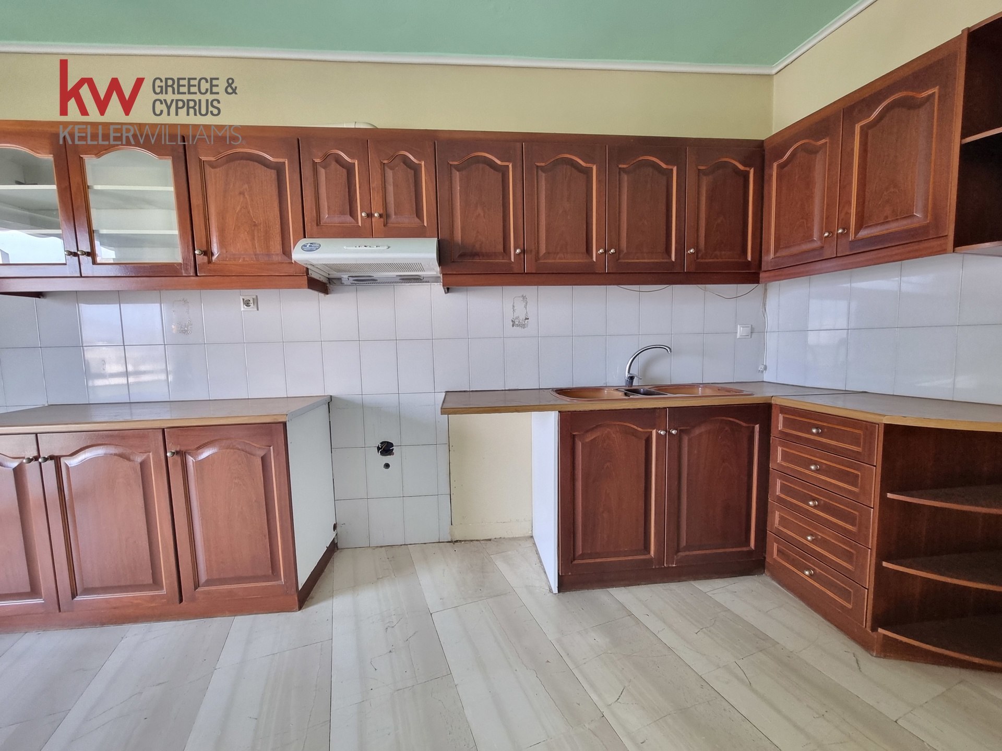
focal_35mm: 13
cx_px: 501
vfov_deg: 89.9
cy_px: 376
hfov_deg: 106.2
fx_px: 376
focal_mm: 2.2
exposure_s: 1/50
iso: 400
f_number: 2.2
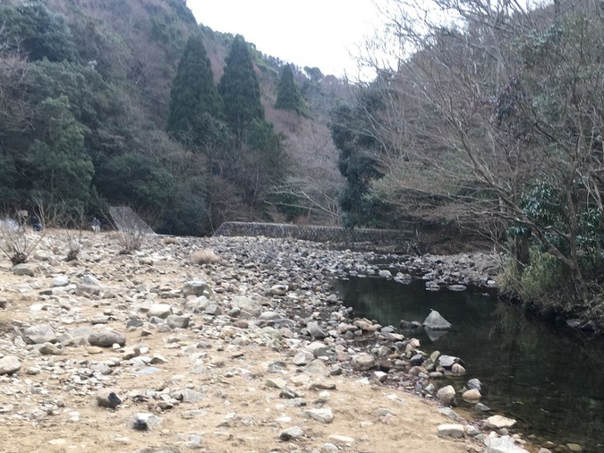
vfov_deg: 32.4
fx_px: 768
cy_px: 325
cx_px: 385
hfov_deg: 42.6
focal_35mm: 44
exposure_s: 1/120
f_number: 2.2
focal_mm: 4.15
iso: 25
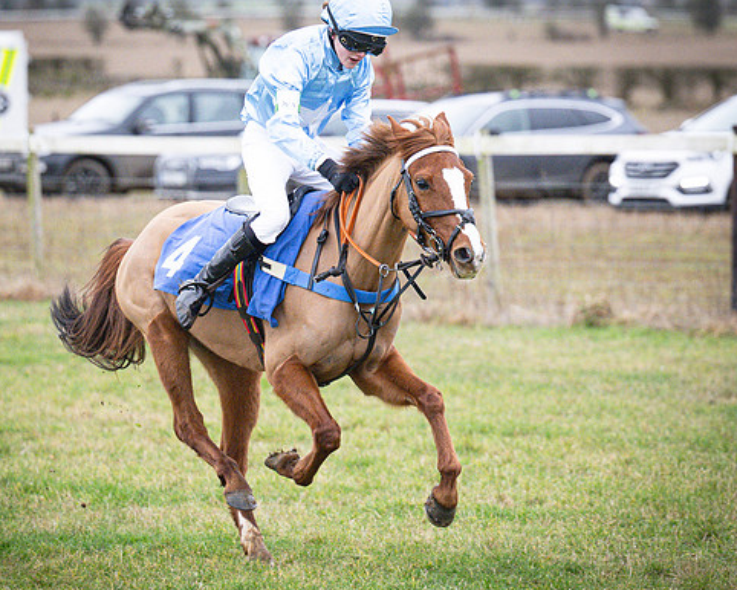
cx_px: 345
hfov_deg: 7.4
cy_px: 316
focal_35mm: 262
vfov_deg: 5.9
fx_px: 5717
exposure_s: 1/1000
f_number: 2.8
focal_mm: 120
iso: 1600
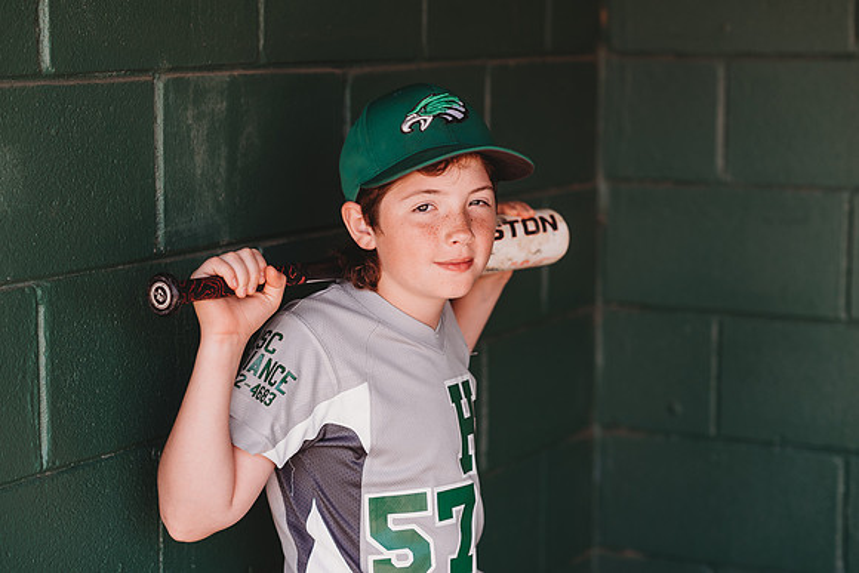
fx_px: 2029
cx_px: 430
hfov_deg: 23.9
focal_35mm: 85
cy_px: 286
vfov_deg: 16.1
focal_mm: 85
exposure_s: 1/400
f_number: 2.8
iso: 200
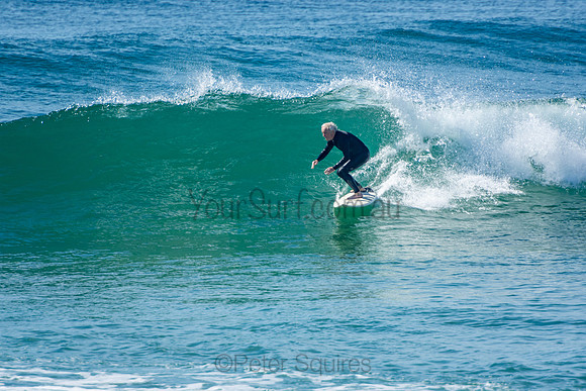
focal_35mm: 600
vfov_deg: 2.3
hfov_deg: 3.4
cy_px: 196
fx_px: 9768
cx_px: 293
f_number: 5.6
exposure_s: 1/1250
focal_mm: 400
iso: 280
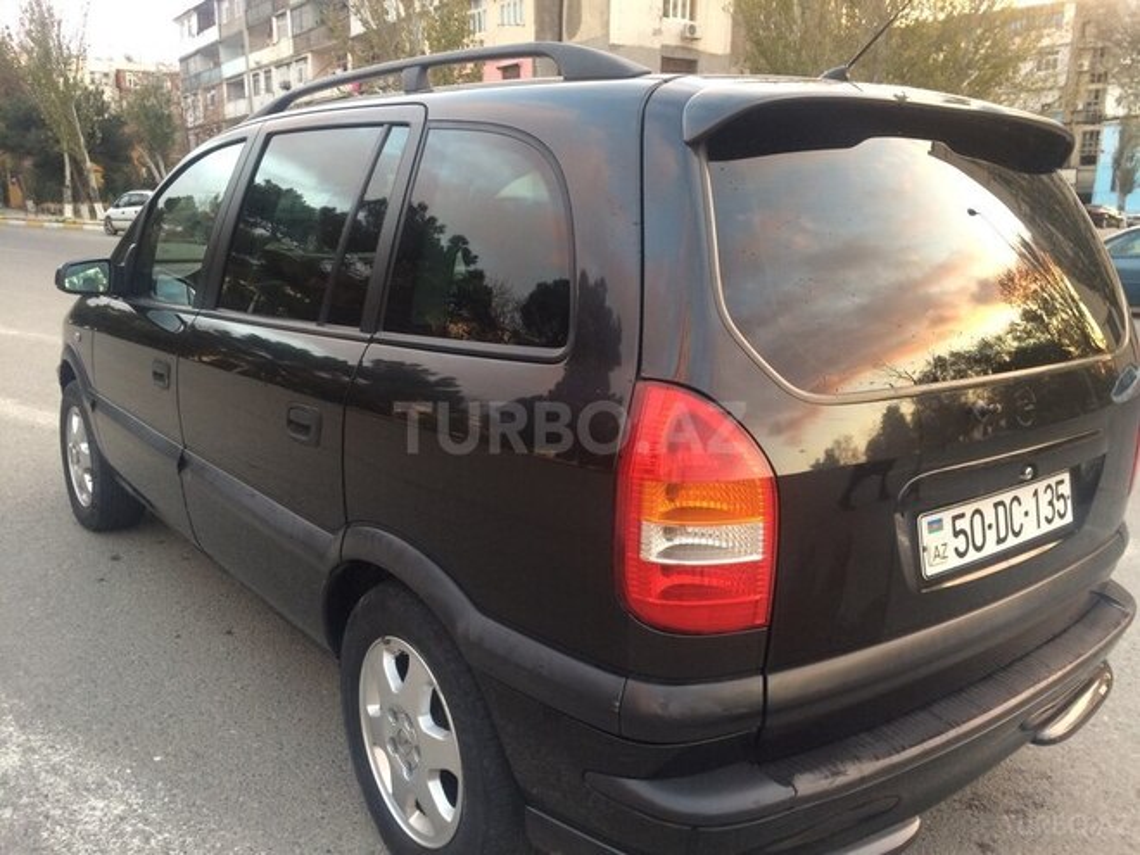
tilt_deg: -13.4
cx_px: 570
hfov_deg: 61.7
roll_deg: +1.5
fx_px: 955
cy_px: 428
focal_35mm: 29
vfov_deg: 48.2
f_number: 2.2
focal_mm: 4.15
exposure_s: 1/33
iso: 100
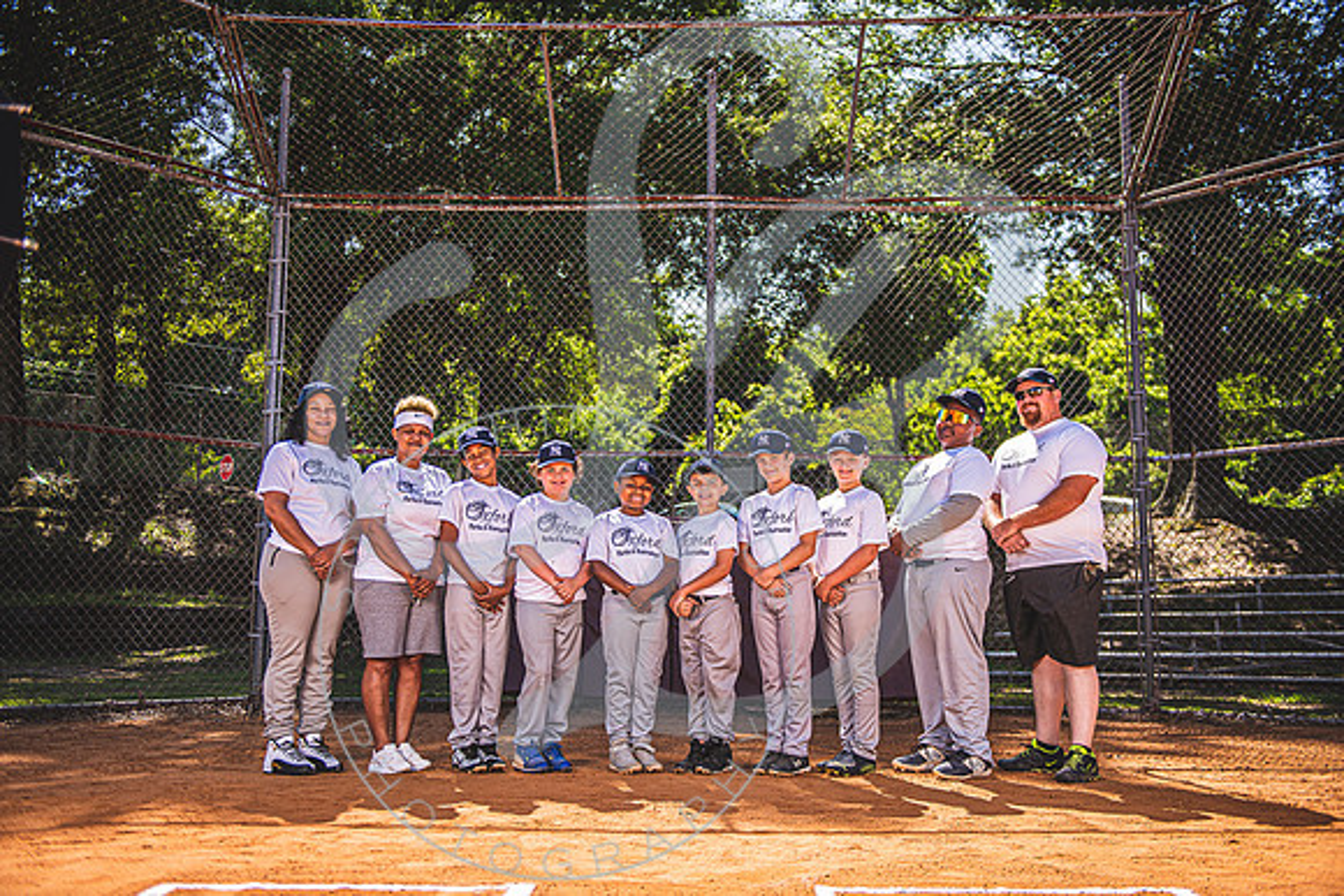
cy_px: 448
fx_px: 1344
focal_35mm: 36
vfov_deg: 36.9
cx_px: 672
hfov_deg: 53.1
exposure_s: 1/800
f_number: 5.6
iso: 100
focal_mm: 36
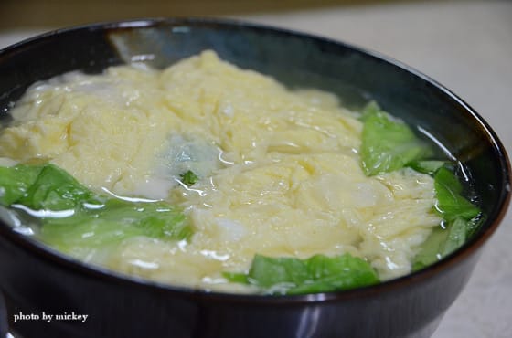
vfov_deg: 11.6
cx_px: 256
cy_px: 169
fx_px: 1659
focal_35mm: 117
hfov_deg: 17.5
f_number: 5.6
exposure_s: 1/100
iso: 2500
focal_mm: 78
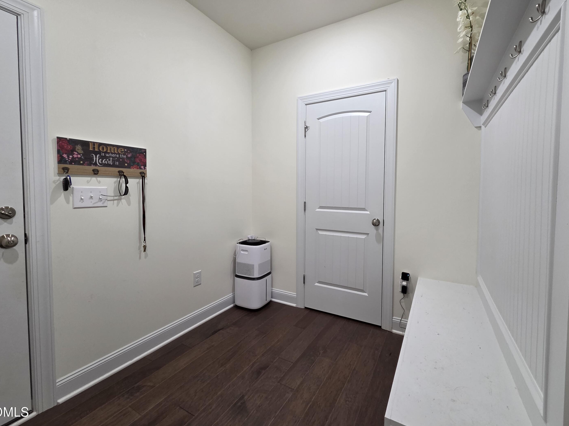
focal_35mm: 14
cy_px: 204
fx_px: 230
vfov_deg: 85.6
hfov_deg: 102.0
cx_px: 299
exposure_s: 1/60
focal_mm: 2.2
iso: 160
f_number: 2.2
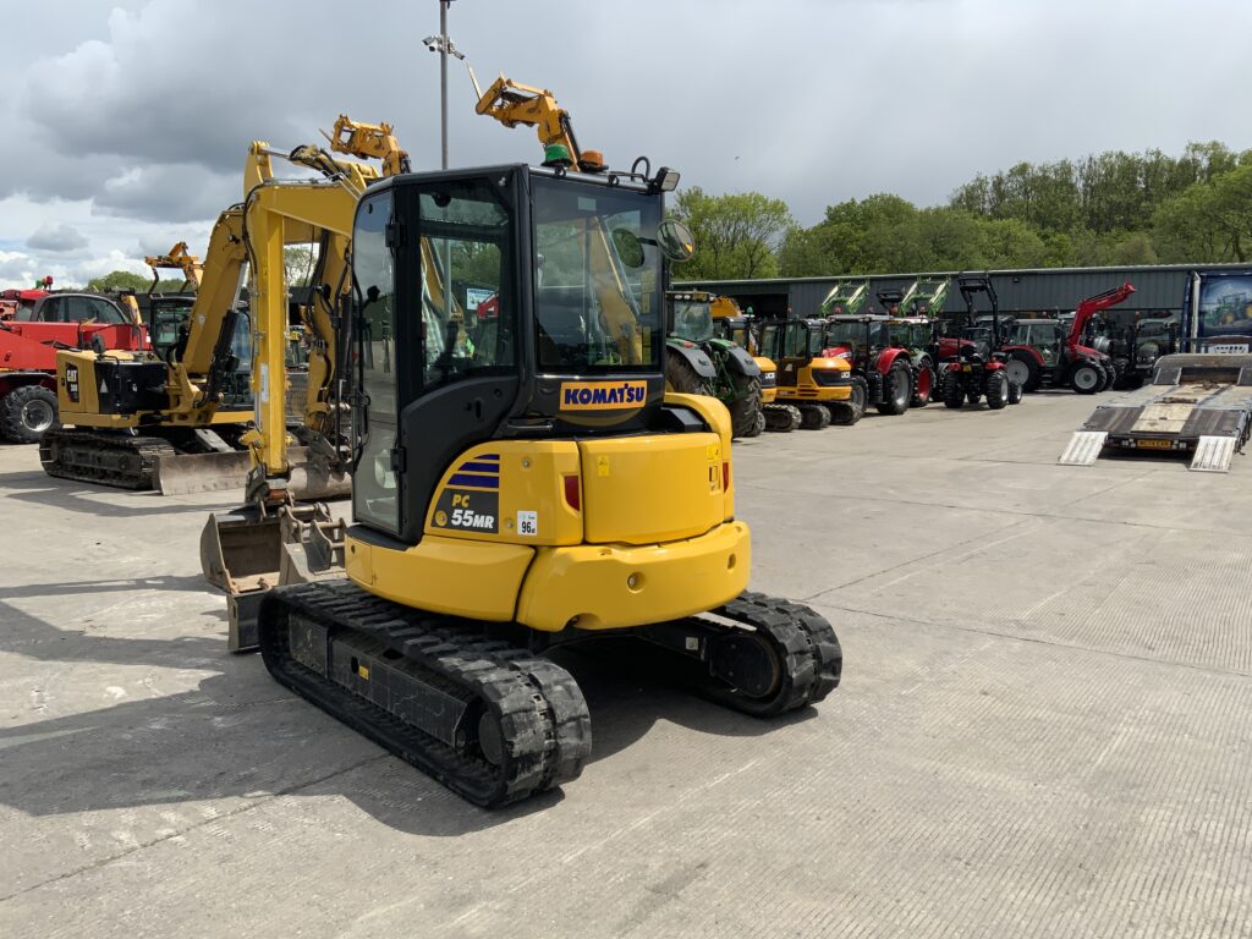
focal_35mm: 29
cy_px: 470
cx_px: 626
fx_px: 1049
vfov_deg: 48.2
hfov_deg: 61.7
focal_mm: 3
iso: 16
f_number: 1.8
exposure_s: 1/2320
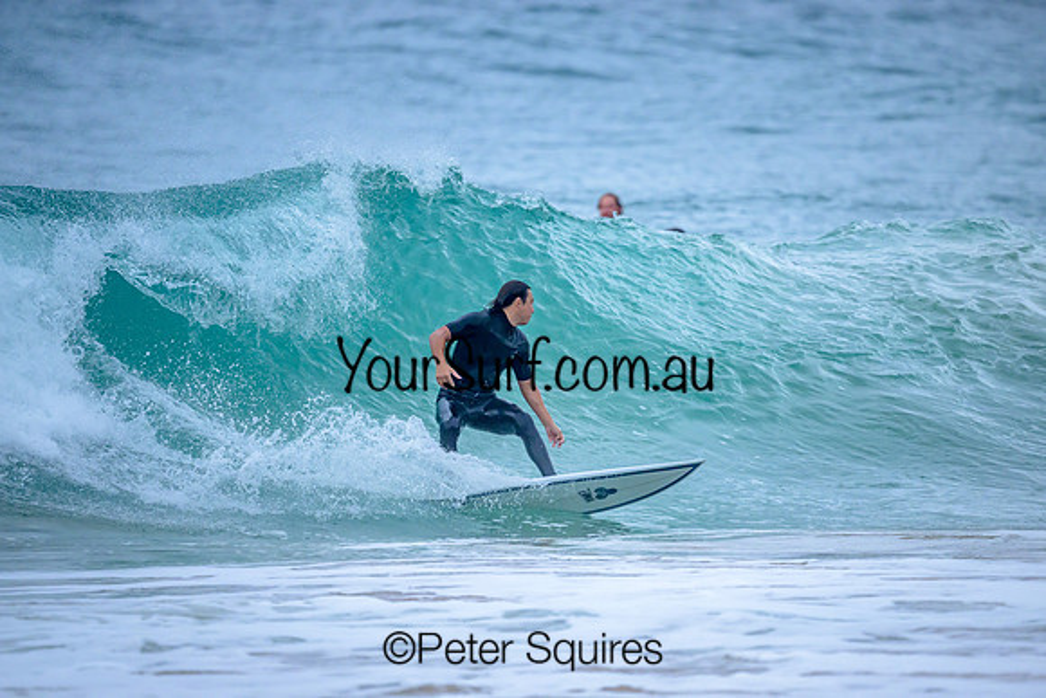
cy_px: 349
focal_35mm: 800
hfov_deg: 2.6
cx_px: 523
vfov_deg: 1.7
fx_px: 23249
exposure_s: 1/3200
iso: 1800
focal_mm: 800
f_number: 6.3
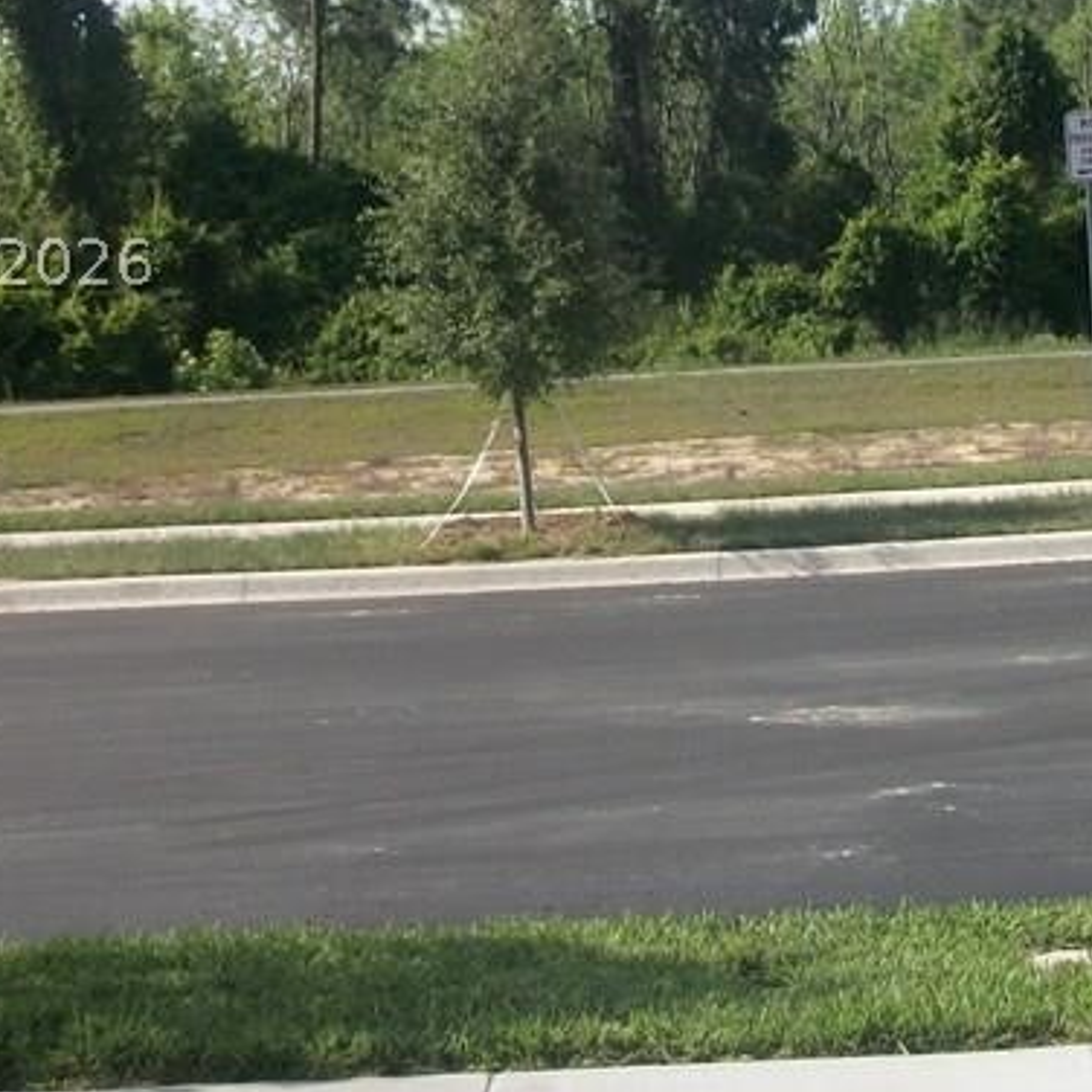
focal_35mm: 77
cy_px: 261
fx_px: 2748
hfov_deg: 22.4
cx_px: 725
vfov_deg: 22.3
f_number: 8.8
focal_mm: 5.7
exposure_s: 1/200
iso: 80
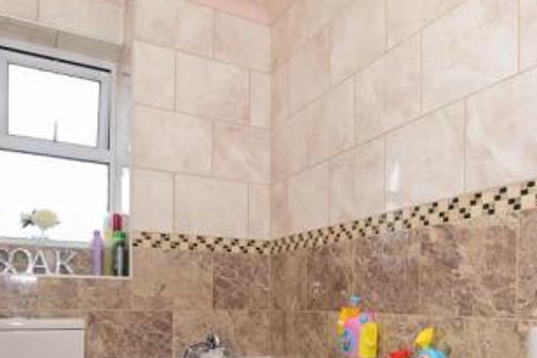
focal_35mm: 32
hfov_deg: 58.4
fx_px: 477
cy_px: 313
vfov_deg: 38.6
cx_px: 312
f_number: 7.1
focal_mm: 10
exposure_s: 1/15
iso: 400
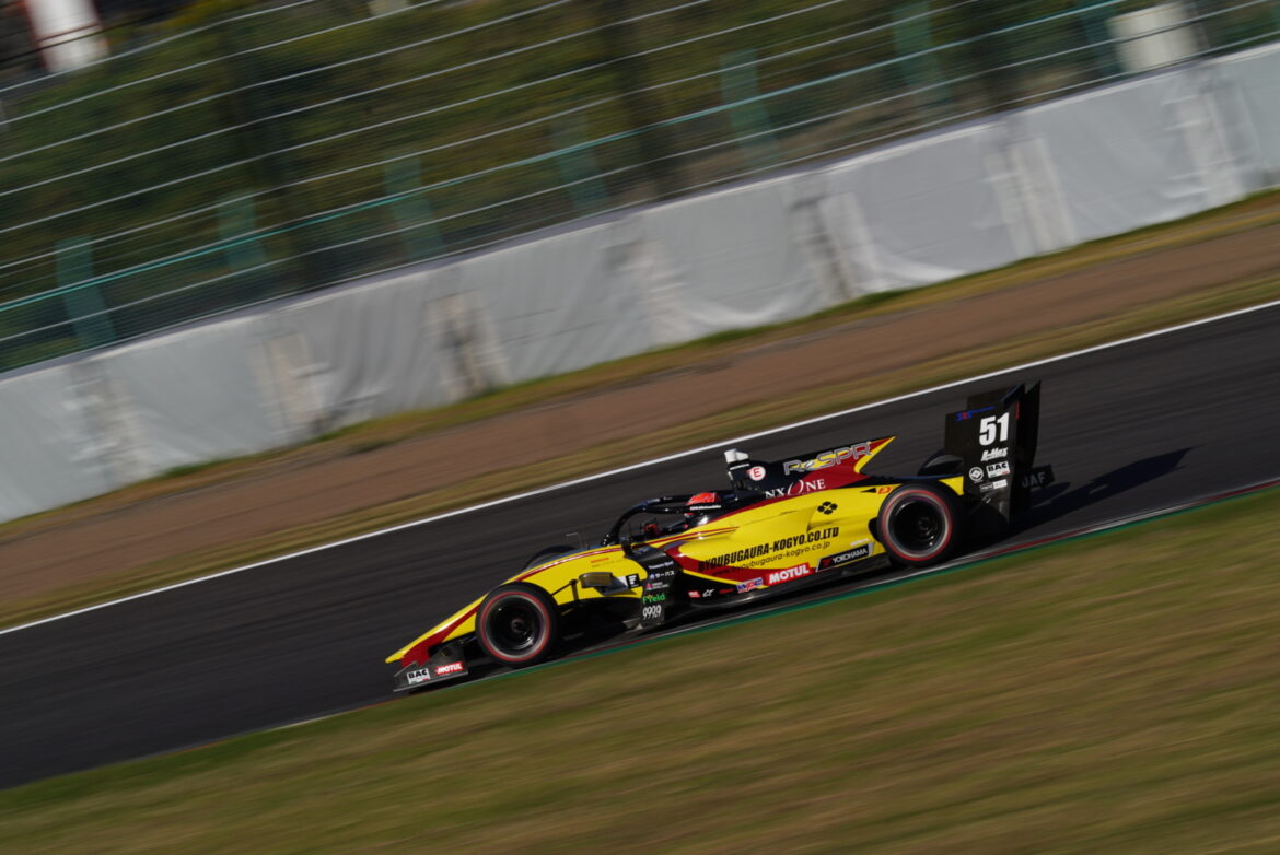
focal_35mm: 400
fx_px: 14232
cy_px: 428
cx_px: 640
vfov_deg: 3.4
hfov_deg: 5.1
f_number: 14
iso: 125
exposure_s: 1/200
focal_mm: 400
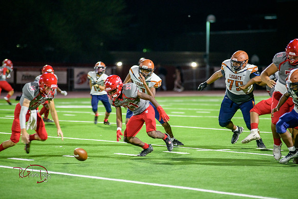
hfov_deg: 11.7
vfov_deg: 7.9
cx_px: 149
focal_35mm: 175
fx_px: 1449
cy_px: 100
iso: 1600
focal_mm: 175
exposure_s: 1/250
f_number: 2.8
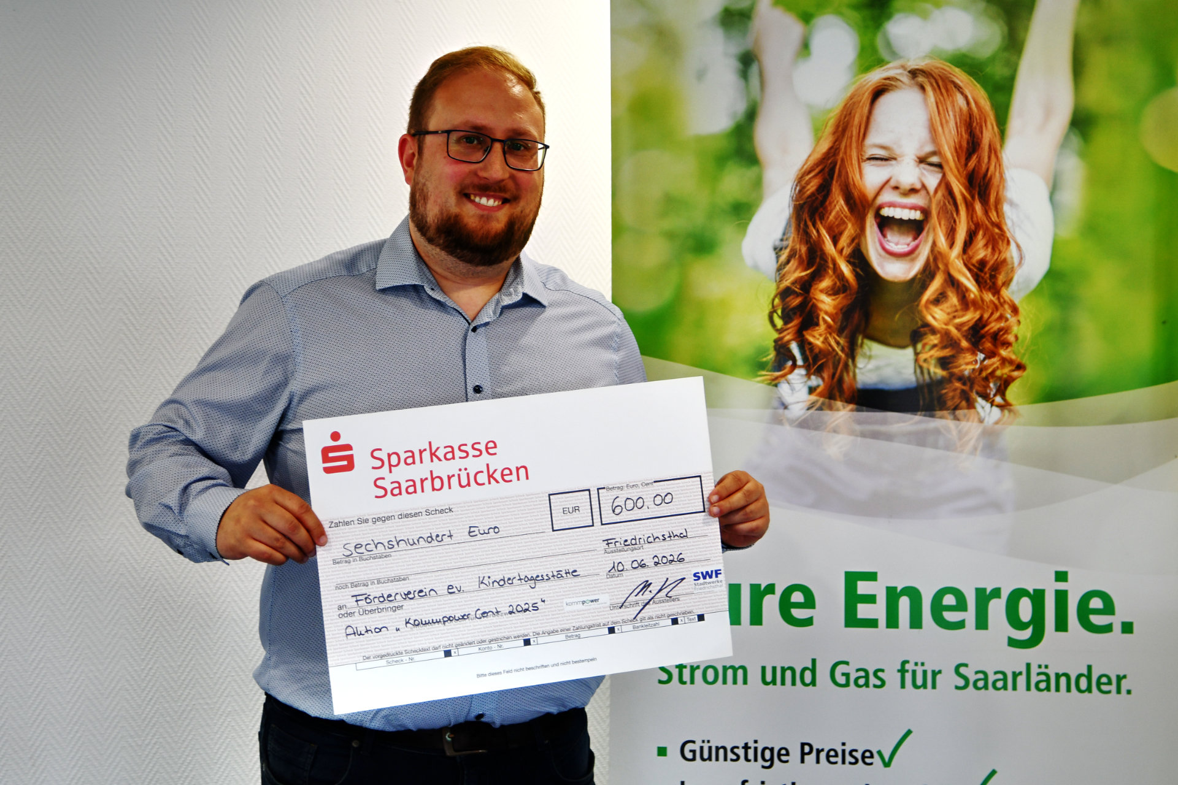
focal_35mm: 57
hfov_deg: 35.1
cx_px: 589
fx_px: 1865
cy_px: 392
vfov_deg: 23.8
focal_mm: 38
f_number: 2.8
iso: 160
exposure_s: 1/125
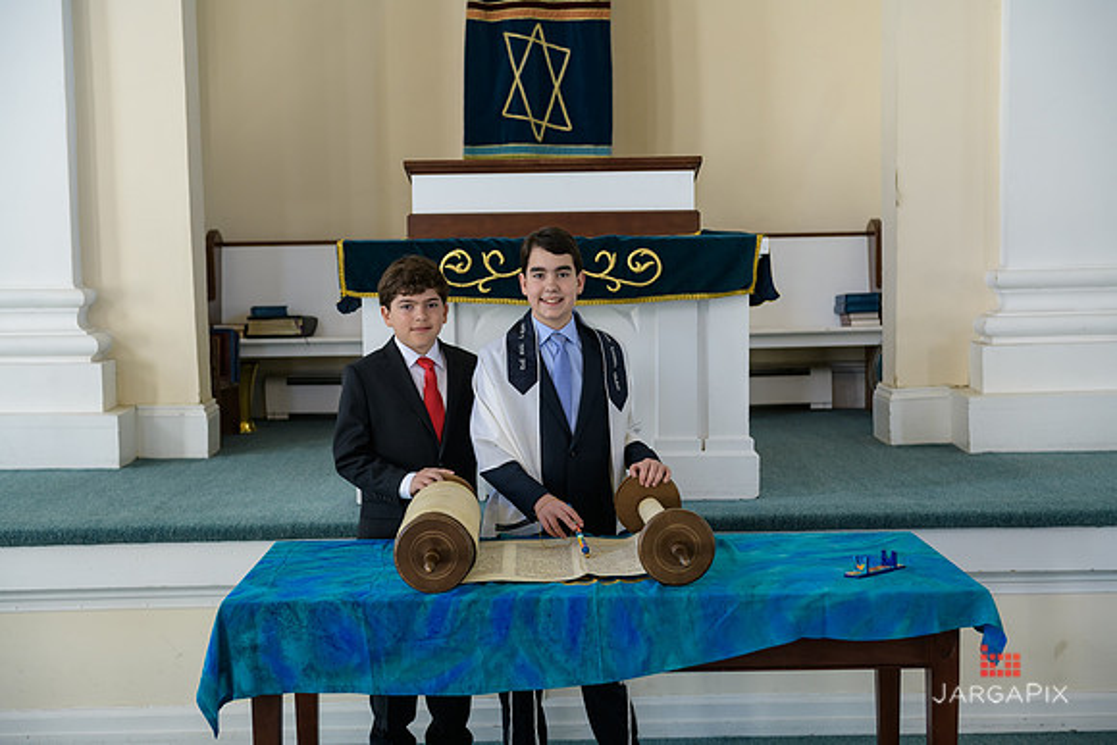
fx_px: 1614
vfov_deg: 26.0
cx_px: 558
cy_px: 372
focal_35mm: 52
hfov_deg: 38.2
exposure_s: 1/125
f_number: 3.2
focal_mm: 52
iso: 400
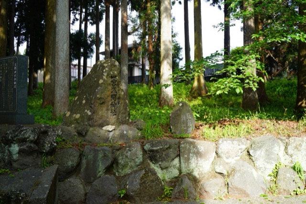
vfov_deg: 37.8
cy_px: 102
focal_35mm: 35
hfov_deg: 54.5
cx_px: 153
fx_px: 297
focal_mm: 35
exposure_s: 1/80
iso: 100
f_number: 5
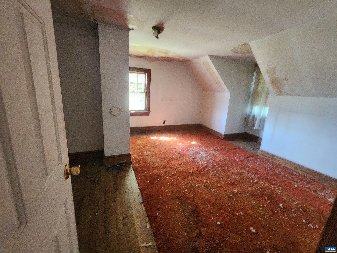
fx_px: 127
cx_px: 168
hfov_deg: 106.2
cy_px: 126
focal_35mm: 13
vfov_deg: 89.9
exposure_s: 1/30
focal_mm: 2.2
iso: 640
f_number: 2.2
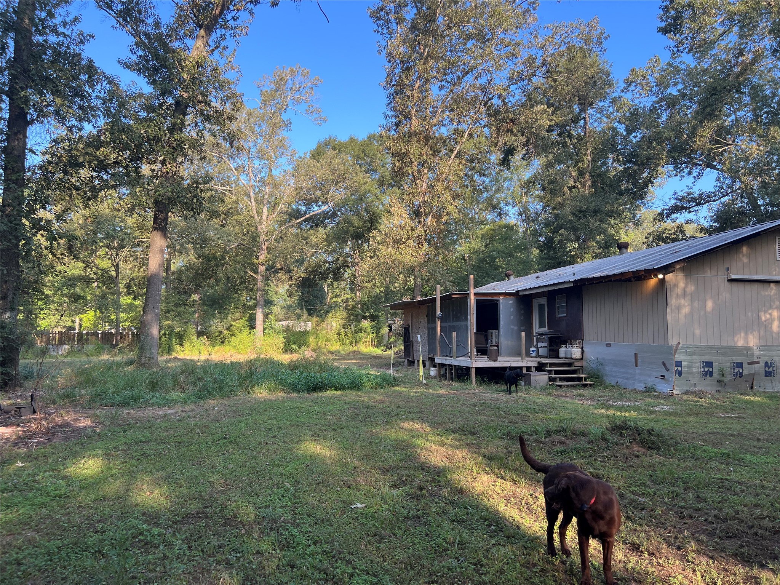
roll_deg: +0.1
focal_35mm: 26
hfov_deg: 67.3
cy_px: 292
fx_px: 586
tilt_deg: +4.5
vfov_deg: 53.1
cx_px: 390
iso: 50
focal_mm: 5.7
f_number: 1.5
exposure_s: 1/490
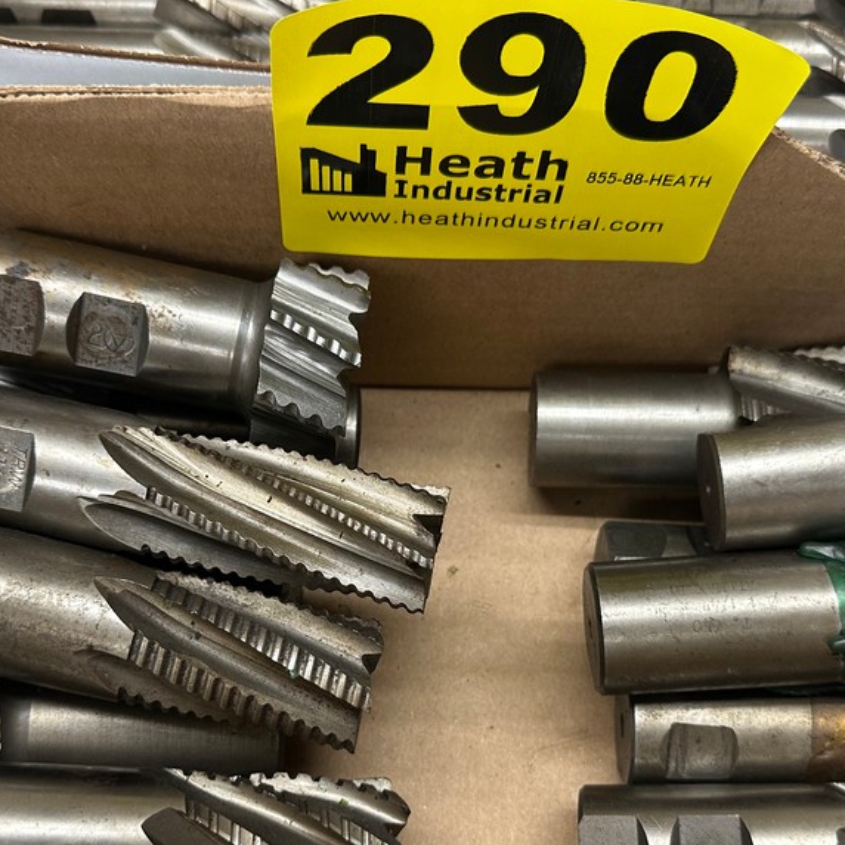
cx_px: 420
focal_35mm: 38
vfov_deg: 43.6
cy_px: 521
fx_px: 1049
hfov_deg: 43.9
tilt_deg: -68.2
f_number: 1.78
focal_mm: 6.86
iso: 200
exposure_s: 1/111
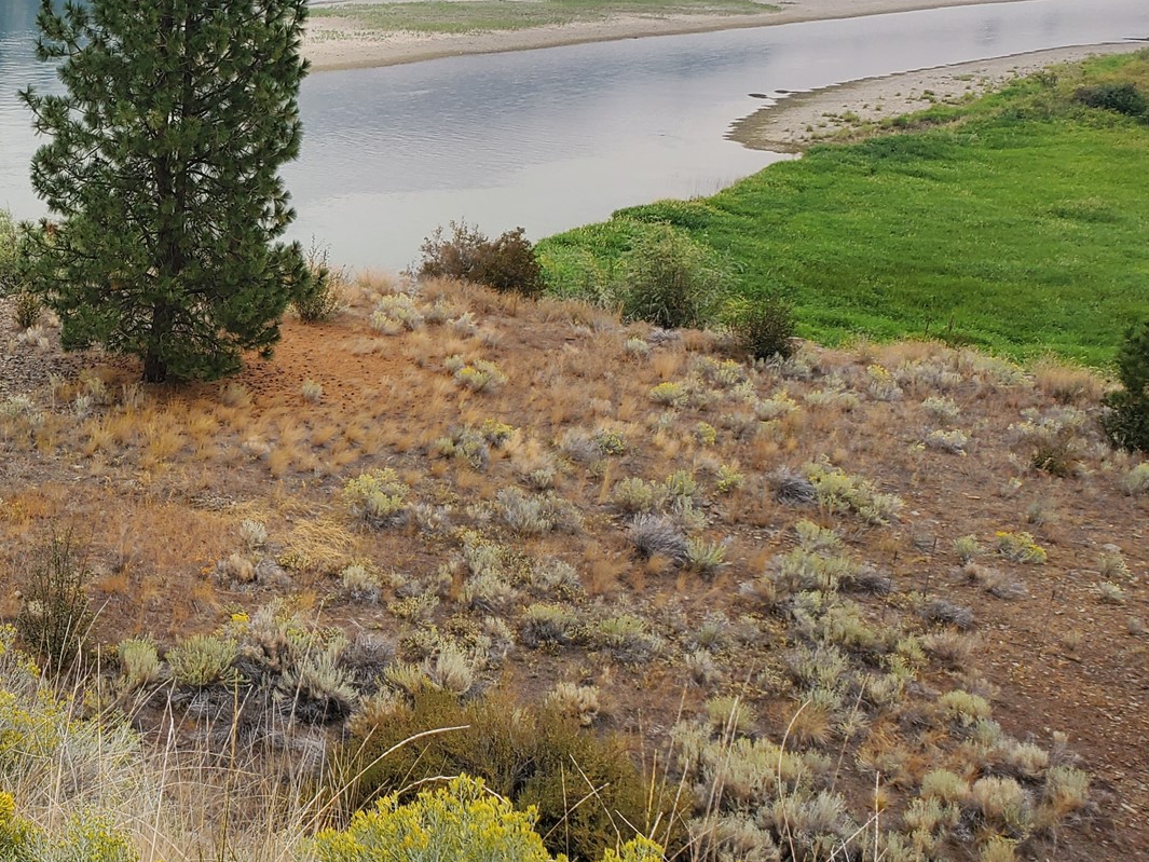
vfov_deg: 29.0
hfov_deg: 35.5
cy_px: 342
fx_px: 1660
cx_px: 78
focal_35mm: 50
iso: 50
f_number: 2.4
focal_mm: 4.3
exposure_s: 1/593
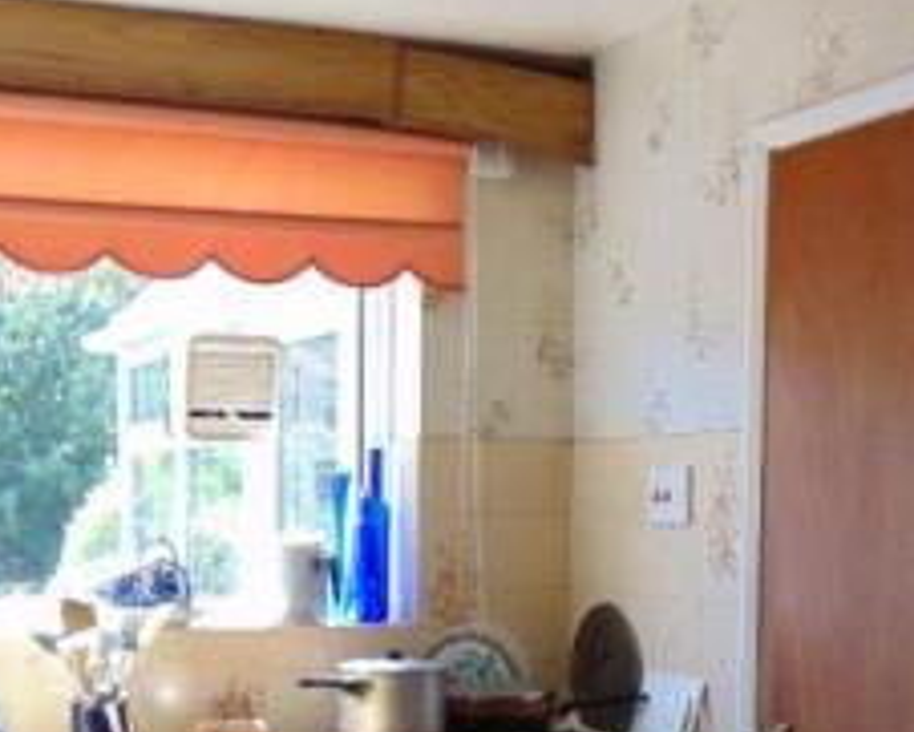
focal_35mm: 63
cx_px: 427
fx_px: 1705
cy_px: 766
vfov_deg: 23.0
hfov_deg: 30.0
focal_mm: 4.5
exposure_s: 1/60
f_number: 3
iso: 80
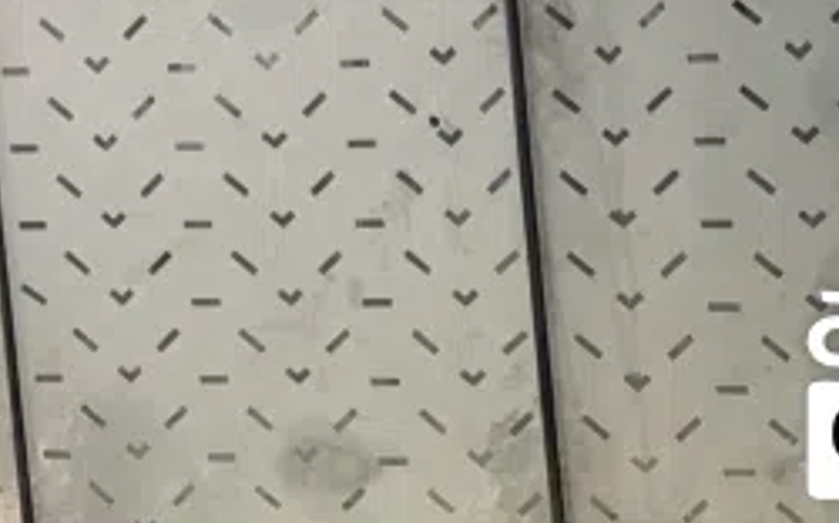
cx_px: 302
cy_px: -225
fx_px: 3223
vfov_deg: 9.1
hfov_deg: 14.8
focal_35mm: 141
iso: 64
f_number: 2.4
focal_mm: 6
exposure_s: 1/122
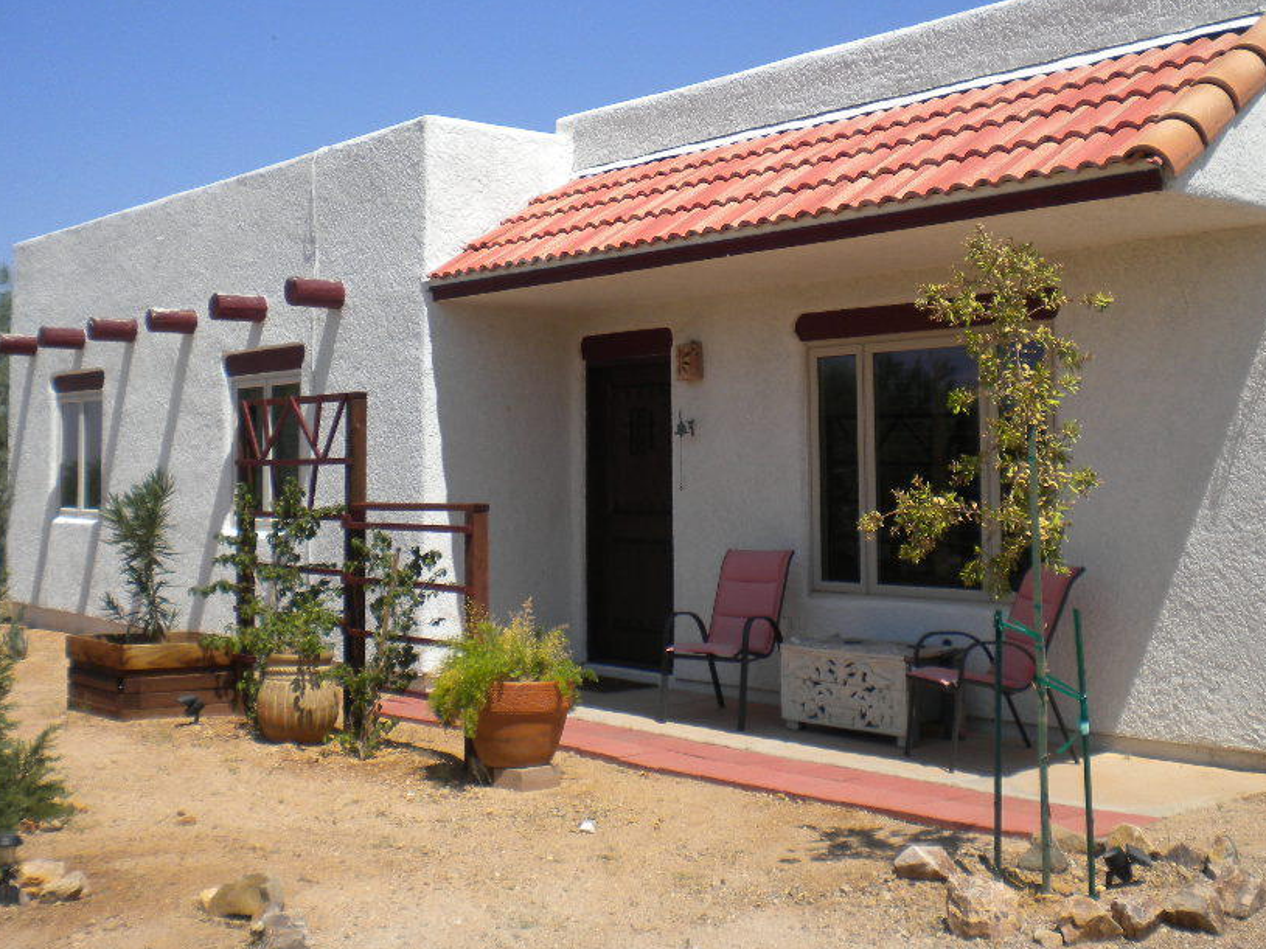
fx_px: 1609
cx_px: 628
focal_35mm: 44
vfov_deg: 32.7
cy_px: 356
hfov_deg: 43.0
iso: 80
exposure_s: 1/810
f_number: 4.6
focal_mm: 6.3
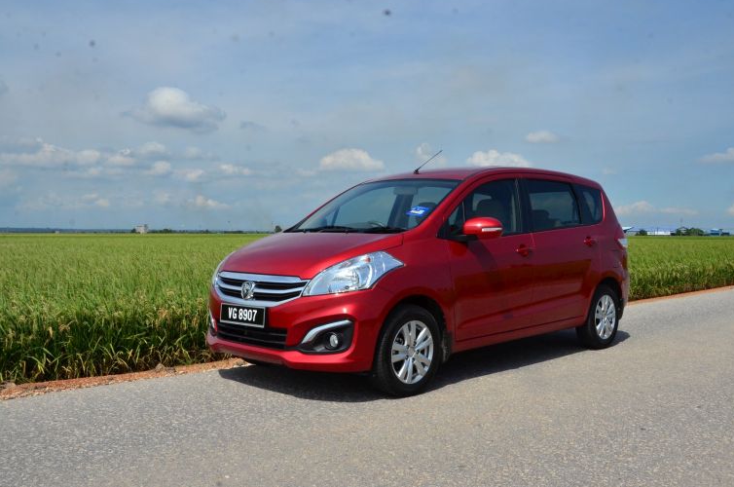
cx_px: 388
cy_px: 245
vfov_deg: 37.7
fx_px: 712
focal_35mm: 35
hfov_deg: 54.5
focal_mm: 22
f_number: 16
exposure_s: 1/1000
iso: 800
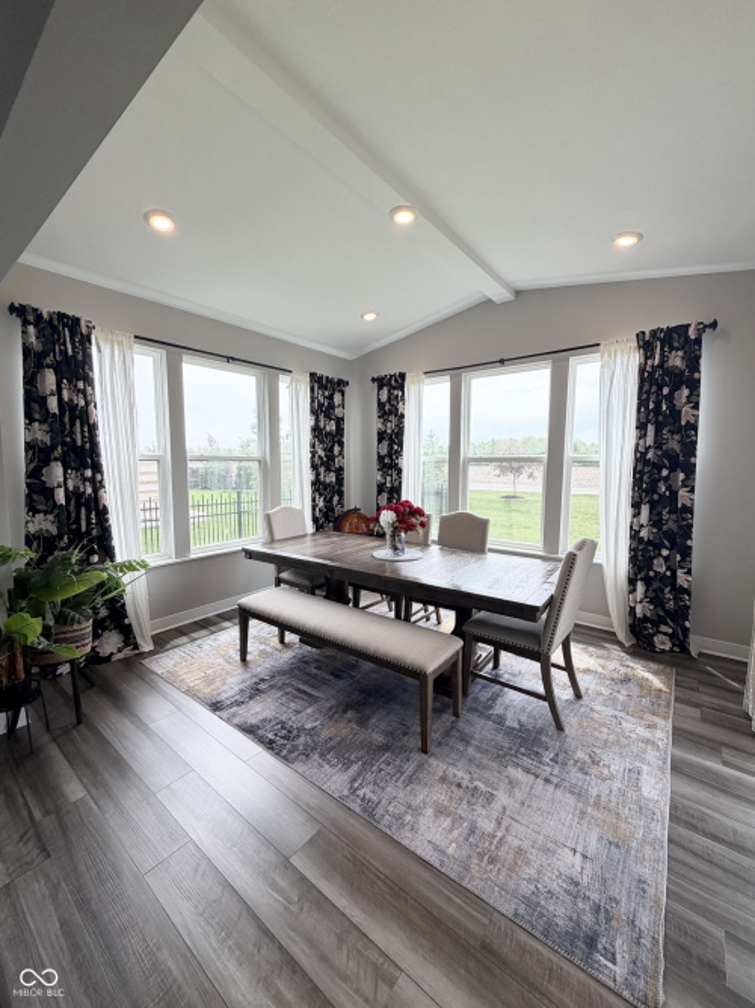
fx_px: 407
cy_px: 504
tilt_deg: -5.3
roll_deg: -0.6
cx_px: 378
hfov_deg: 85.7
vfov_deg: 102.1
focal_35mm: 14
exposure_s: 1/182
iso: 50
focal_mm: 2.22
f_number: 2.2
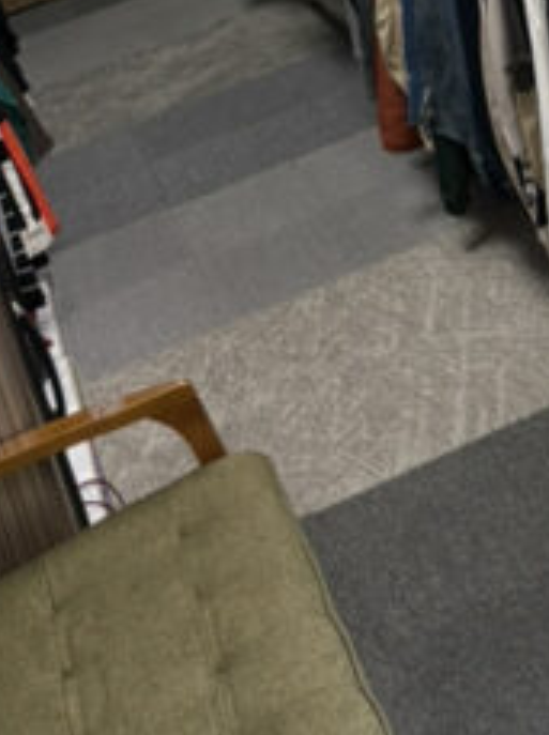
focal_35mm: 91
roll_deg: +16.3
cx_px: 555
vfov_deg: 19.7
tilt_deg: -7.6
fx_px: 1930
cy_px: -238
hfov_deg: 15.9
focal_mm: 5.96
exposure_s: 1/120
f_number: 1.6
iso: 125
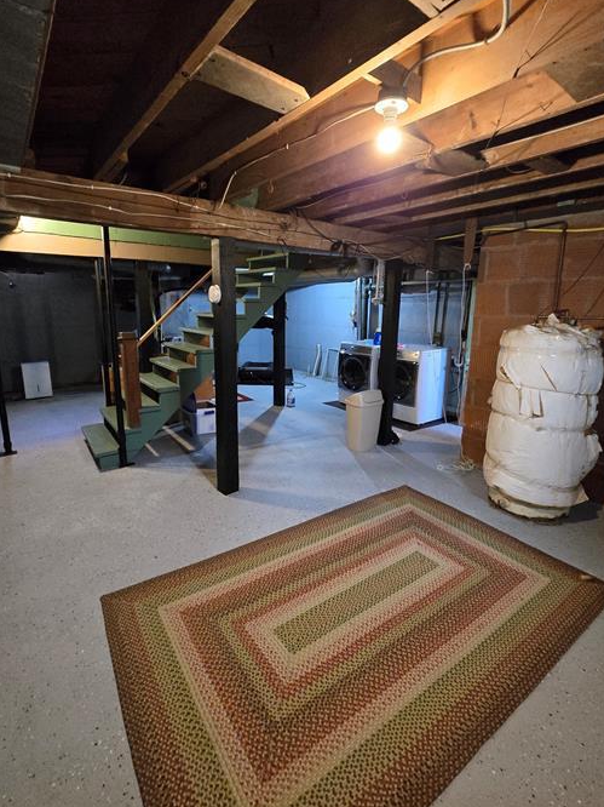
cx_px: 287
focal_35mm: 15
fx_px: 349
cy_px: 372
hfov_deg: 81.6
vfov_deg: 98.0
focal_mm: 2.2
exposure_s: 1/60
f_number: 2.2
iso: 1600
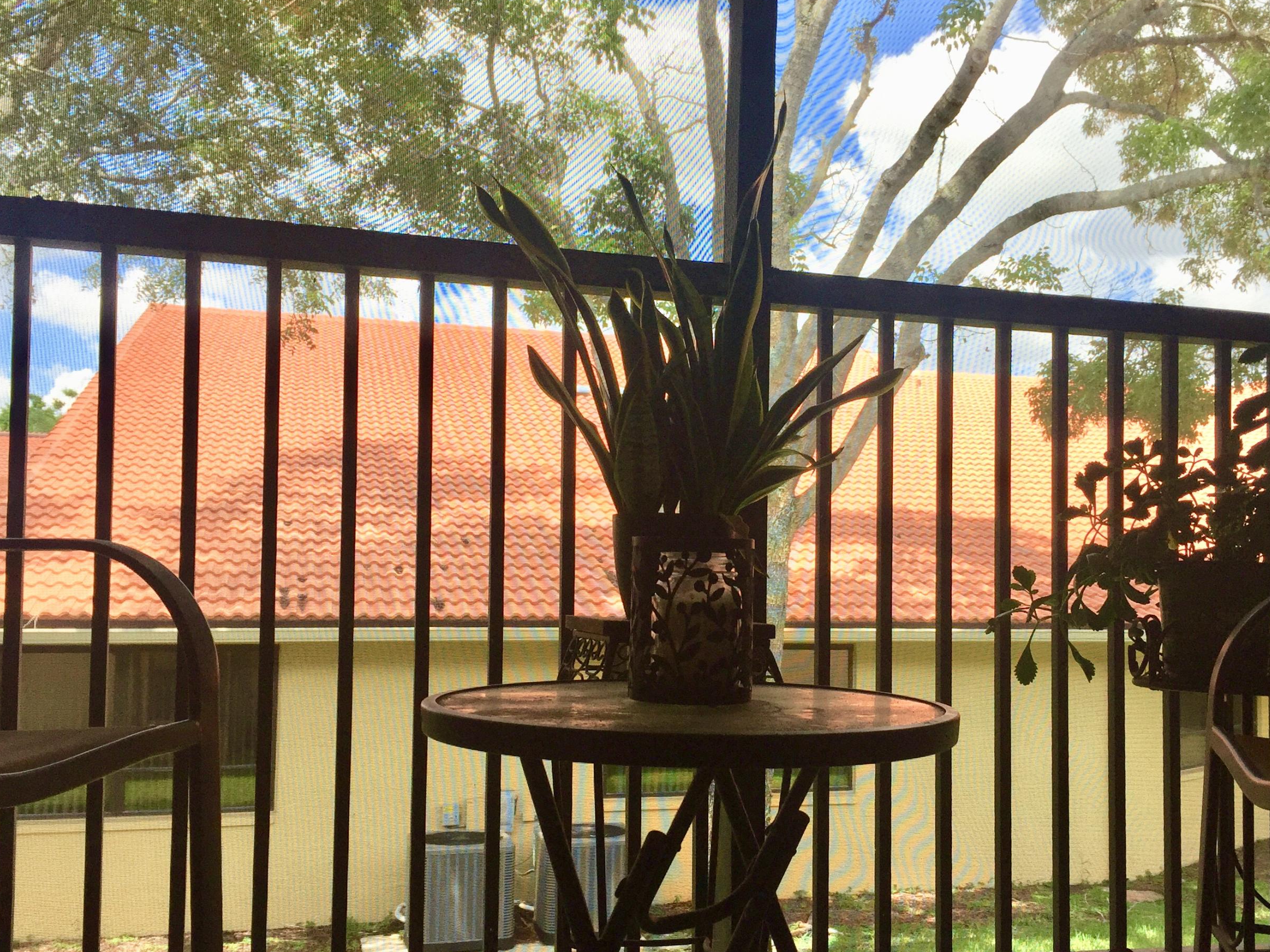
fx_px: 1321
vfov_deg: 39.6
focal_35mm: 36
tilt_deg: +3.8
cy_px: 508
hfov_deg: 51.3
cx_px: 689
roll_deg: -1.0
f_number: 2.2
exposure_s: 1/590
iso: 32
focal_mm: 4.15
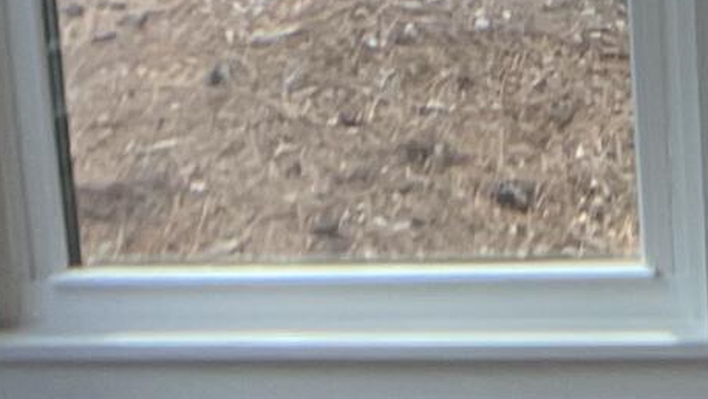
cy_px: -234
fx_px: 3887
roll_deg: +0.1
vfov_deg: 5.8
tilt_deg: -11.0
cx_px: 1285
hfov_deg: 9.8
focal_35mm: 207
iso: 64
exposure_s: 1/120
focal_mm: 3
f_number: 1.8
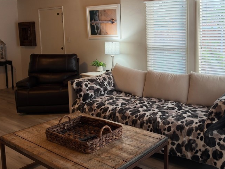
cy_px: 59
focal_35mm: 38
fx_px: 247
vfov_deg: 37.4
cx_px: 140
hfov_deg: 48.5
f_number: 1.8
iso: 200
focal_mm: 6.93
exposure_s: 1/120
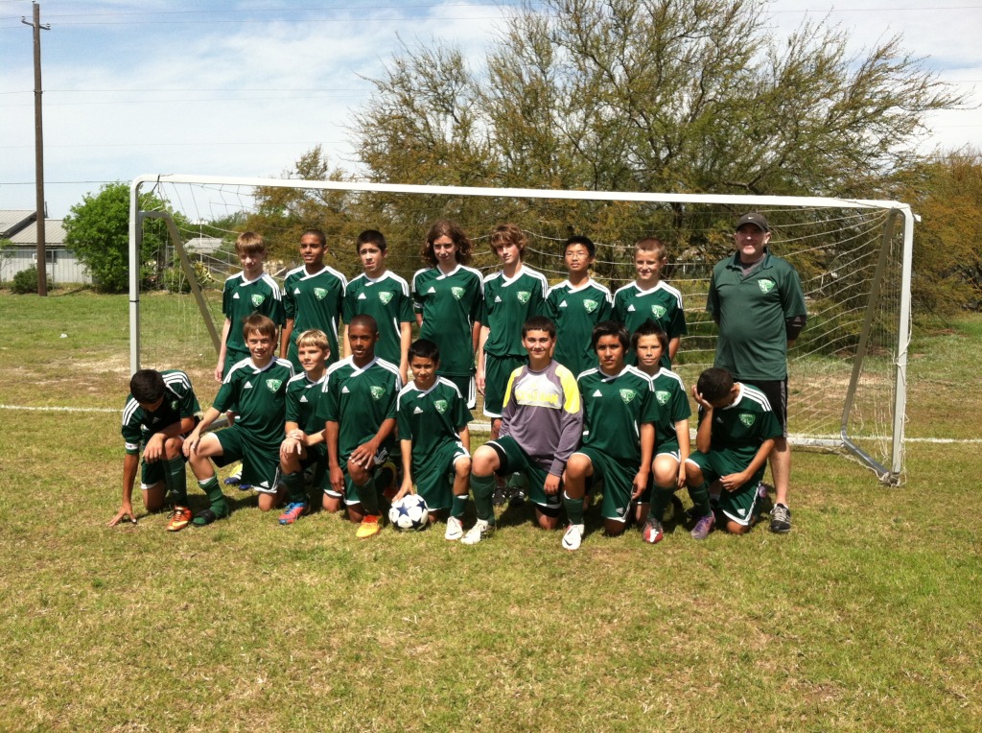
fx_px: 991
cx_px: 491
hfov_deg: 52.7
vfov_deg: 40.6
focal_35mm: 35
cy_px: 366
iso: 80
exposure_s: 1/1022
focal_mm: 3.85
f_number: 2.8
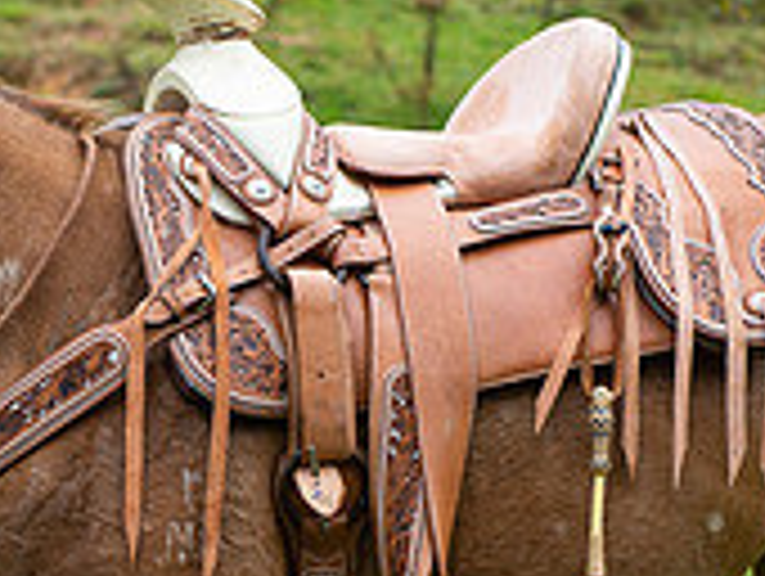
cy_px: 605
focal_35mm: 164
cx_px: 112
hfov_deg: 12.0
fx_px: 3629
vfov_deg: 9.0
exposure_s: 1/1250
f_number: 2.8
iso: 400
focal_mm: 50
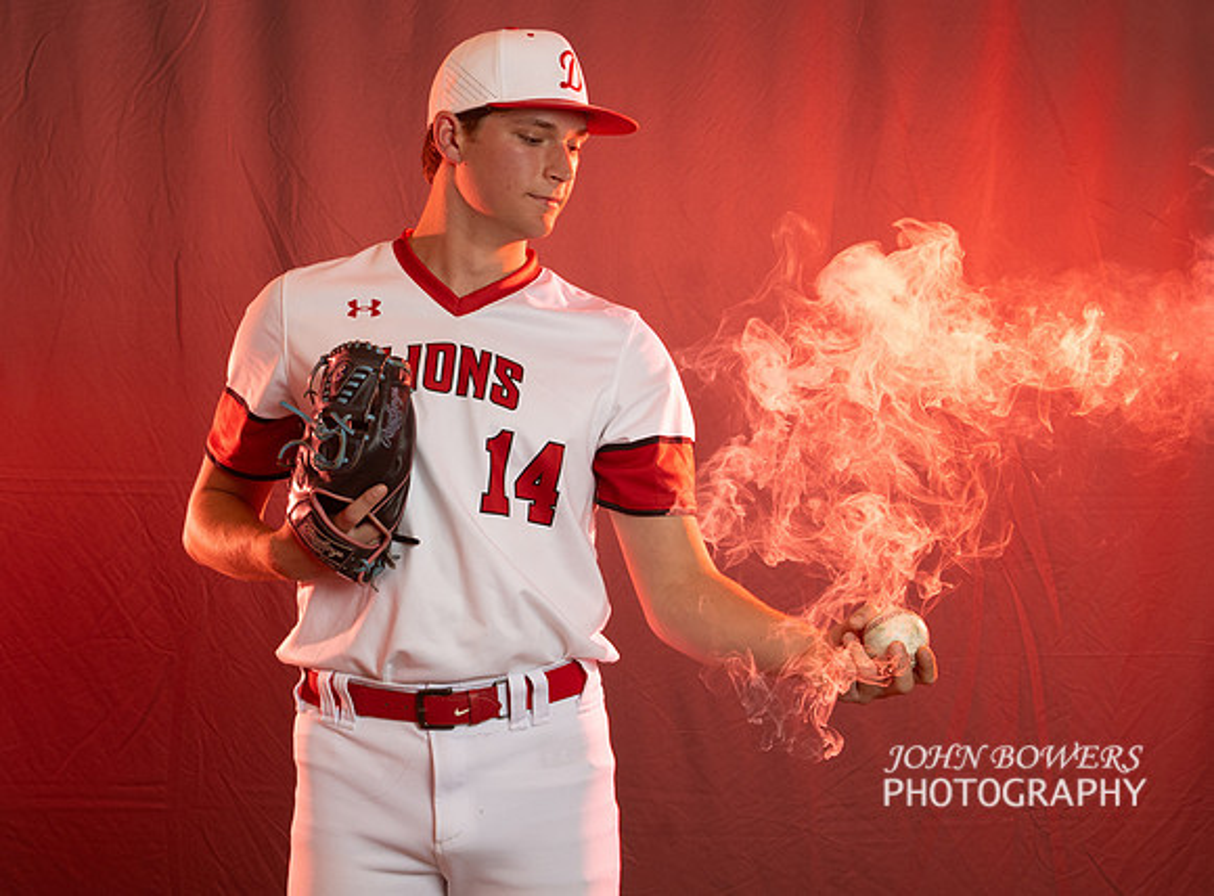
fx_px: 3052
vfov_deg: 16.7
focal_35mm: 88
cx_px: 552
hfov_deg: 22.5
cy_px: 434
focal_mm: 52
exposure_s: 1/200
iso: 320
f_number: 6.3
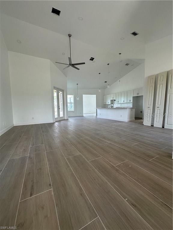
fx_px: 93
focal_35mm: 14
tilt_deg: -3.4
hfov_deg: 85.7
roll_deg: +1.1
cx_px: 86
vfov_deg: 102.1
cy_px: 115
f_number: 2.2
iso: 80
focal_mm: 2.22
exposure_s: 1/99
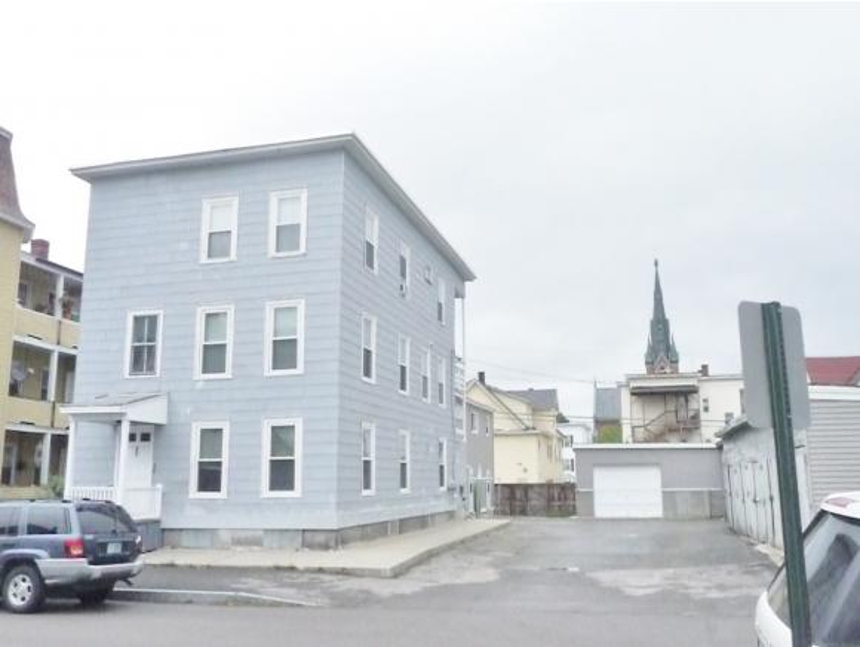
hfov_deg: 56.8
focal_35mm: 32
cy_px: 324
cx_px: 430
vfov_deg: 44.2
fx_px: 796
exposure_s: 1/2000
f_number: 8
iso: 2500
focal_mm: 5.3
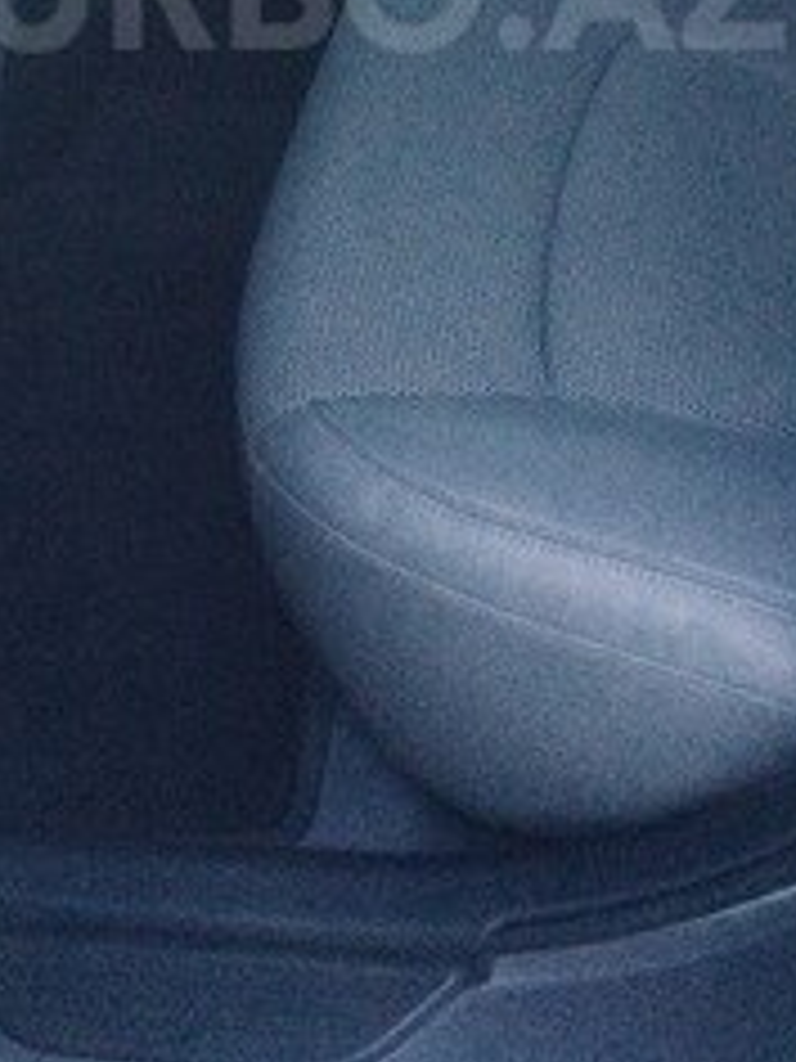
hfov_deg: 24.0
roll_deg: +10.3
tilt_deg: -34.3
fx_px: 1870
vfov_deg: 29.4
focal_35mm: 61
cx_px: 324
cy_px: -18
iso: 400
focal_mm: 4.15
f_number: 2.2
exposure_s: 1/17
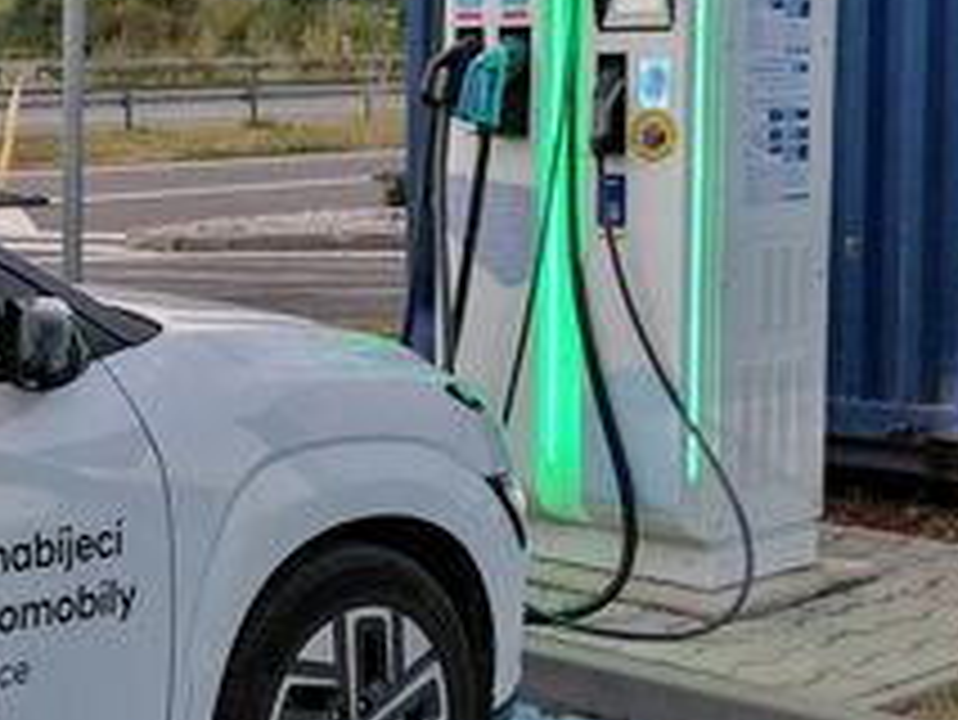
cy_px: 302
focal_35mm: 88
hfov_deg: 21.0
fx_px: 2437
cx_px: -144
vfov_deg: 16.8
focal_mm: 5.3
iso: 64
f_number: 1.8
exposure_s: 1/100
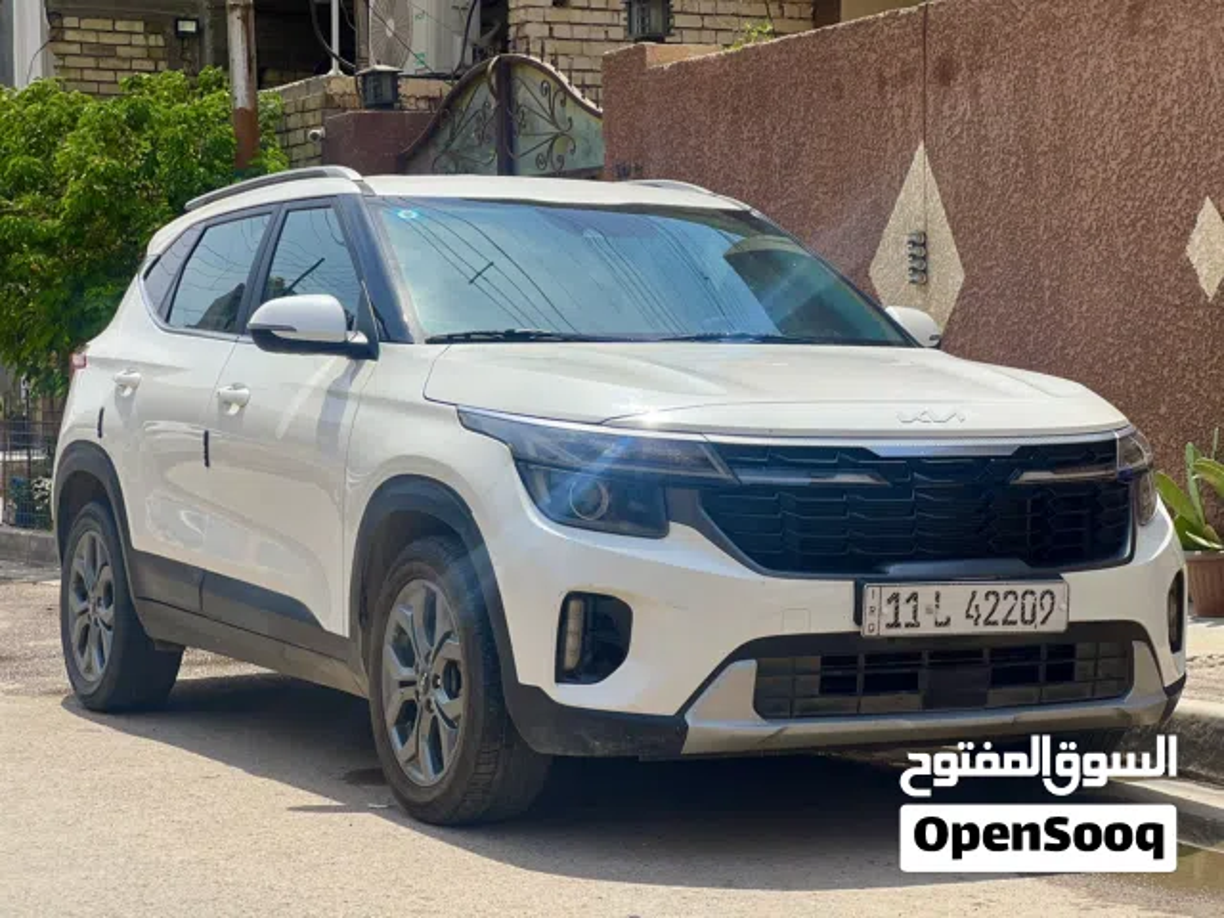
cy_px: 459
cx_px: 612
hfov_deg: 25.3
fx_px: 2723
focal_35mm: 77
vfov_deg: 19.1
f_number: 2.8
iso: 32
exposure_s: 1/747
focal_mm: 9
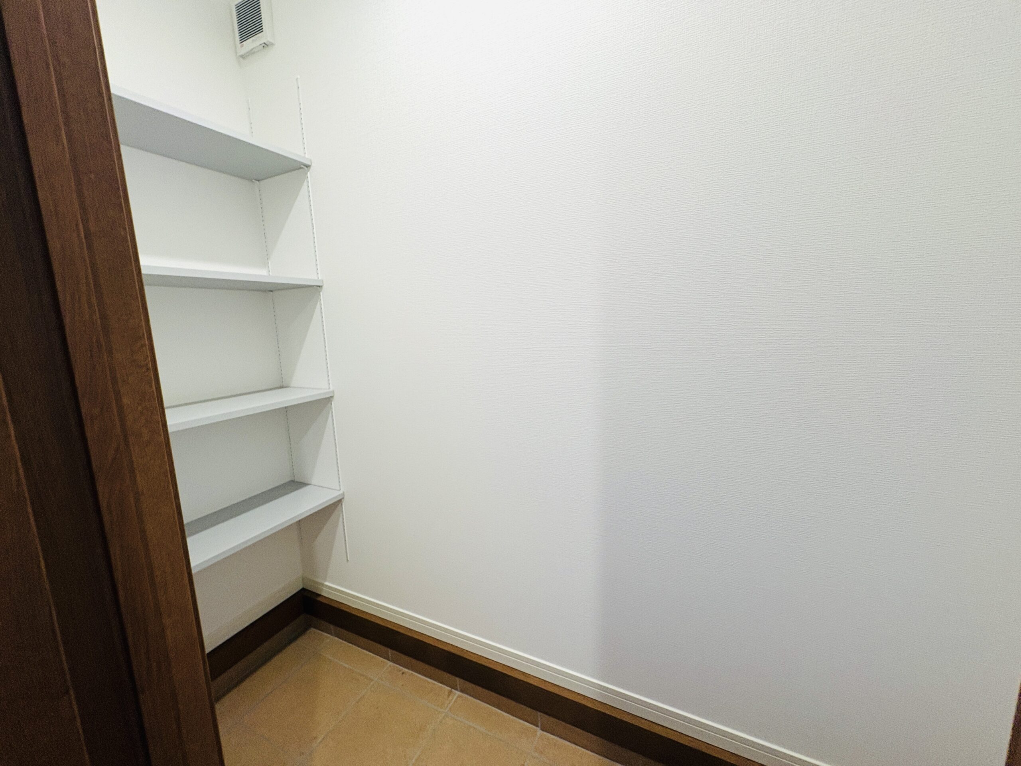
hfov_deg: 102.1
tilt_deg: -8.5
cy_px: 383
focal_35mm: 14
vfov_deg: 85.7
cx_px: 510
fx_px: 413
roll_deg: +4.1
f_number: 2.2
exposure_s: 1/50
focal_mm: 2.22
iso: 160
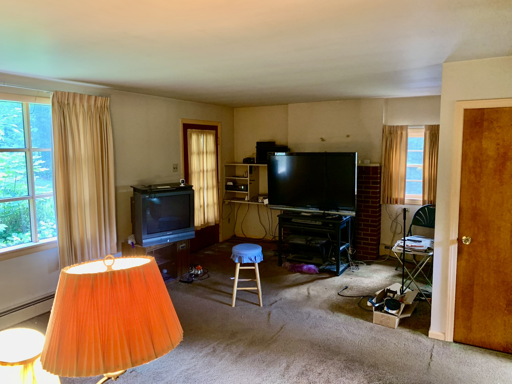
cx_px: 256
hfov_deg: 67.3
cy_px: 192
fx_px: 385
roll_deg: +0.5
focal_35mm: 26
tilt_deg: -5.8
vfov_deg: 53.1
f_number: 1.8
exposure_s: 1/30
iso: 400
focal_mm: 4.25
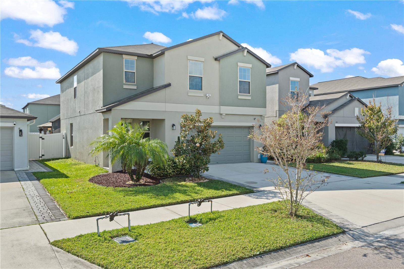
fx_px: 325
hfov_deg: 63.7
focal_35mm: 29
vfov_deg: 44.9
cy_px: 134
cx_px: 202
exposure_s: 1/1000
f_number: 4
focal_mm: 29
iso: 400
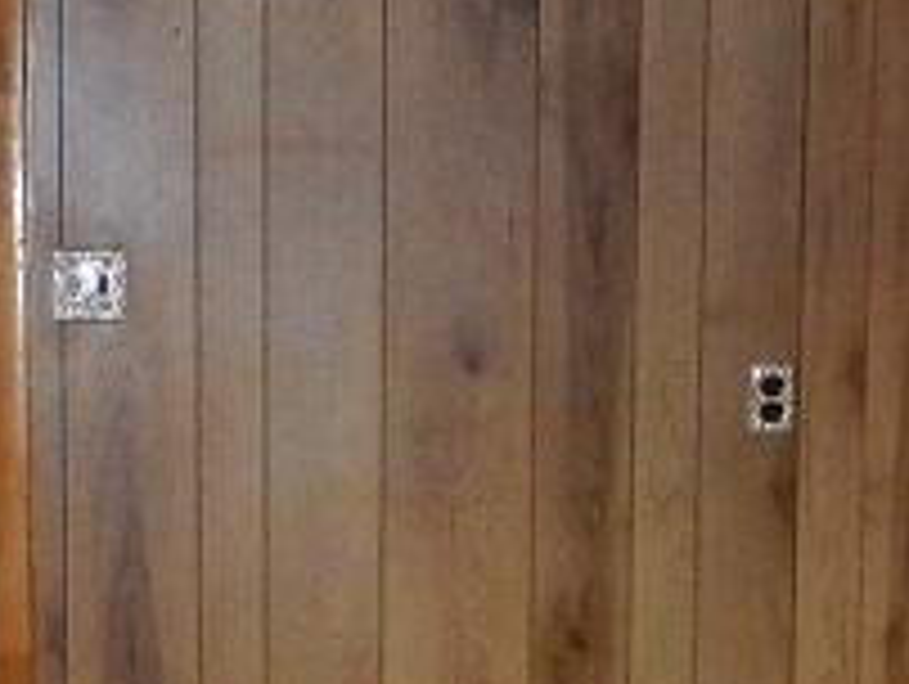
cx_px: 178
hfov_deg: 11.5
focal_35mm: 171
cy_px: 1208
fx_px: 4496
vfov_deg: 8.4
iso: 500
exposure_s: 1/30
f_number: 3.4
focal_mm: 4.5
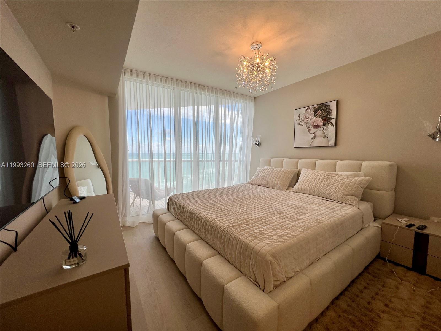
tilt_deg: -4.5
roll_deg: +0.0
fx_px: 166
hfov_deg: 106.2
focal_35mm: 13
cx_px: 220
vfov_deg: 89.9
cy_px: 166
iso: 32
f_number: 1.8
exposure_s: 1/250
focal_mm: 1.57
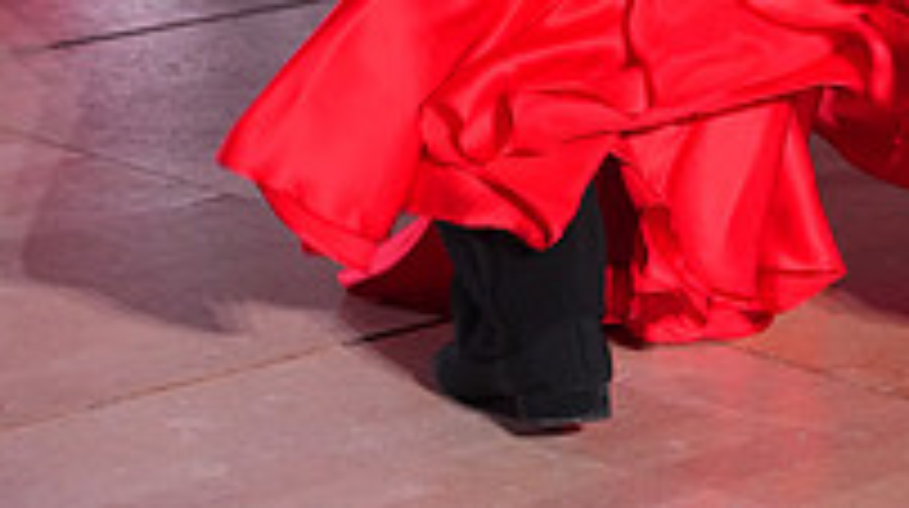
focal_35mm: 211
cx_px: 713
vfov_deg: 5.7
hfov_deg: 10.2
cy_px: -279
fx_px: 5079
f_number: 5.6
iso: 4000
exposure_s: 1/250
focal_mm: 70
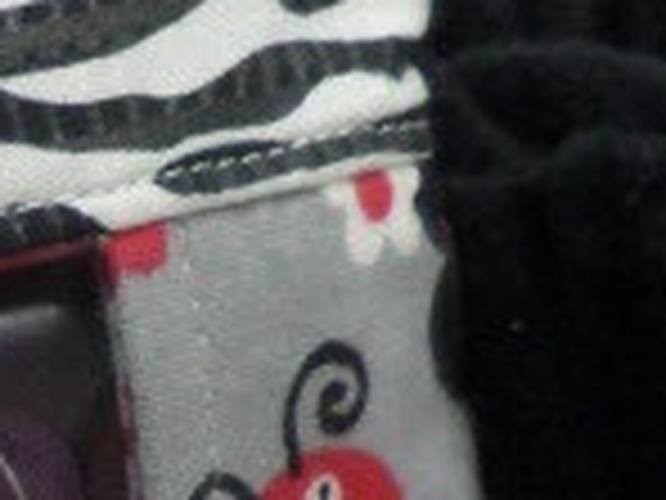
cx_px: -634
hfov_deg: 15.4
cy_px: 716
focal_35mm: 104
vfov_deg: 13.5
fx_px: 2001
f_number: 3.1
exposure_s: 1/30
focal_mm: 4.3
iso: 160
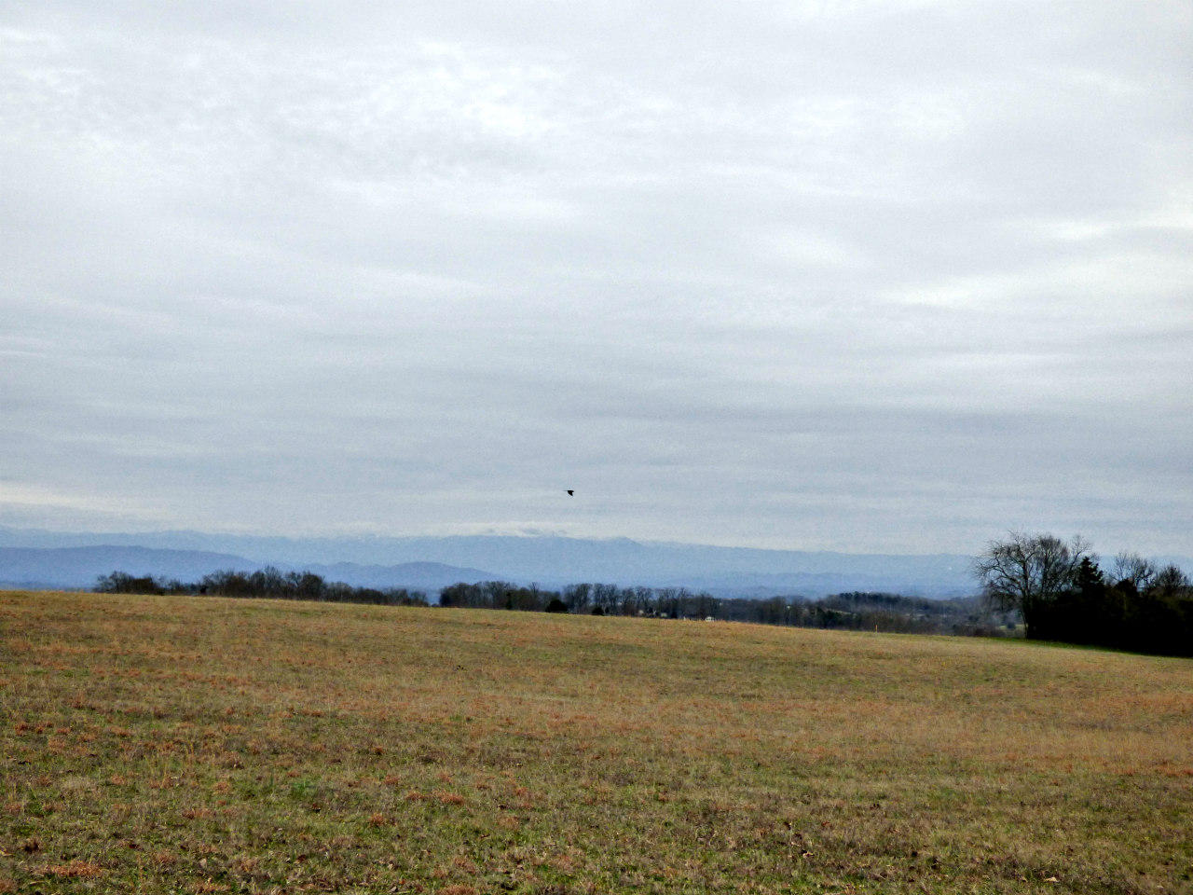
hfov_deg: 42.1
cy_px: 448
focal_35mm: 45
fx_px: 1551
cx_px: 596
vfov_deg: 32.2
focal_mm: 7.79
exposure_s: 1/640
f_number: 3.7
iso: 200
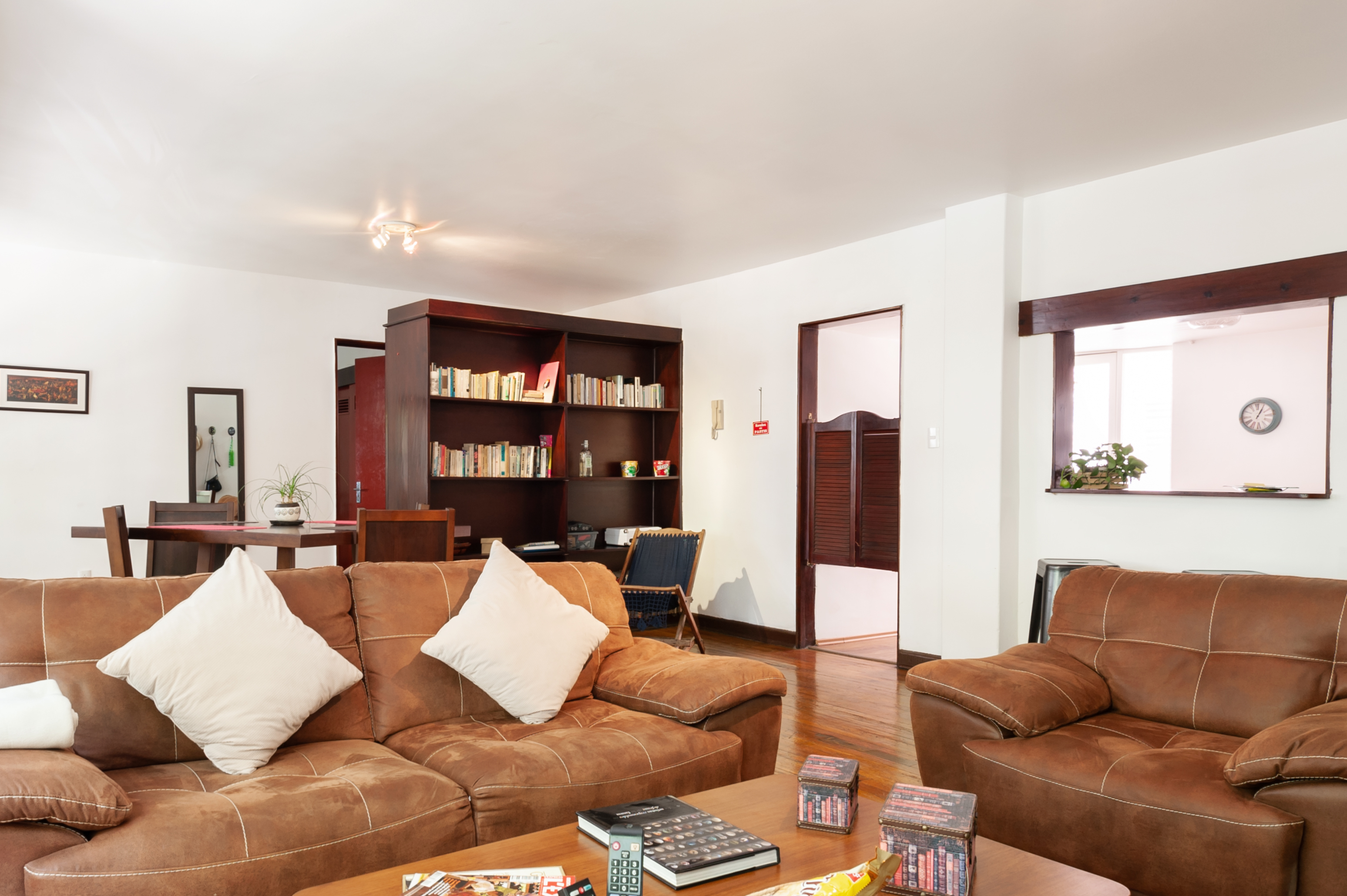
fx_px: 823
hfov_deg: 78.5
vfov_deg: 56.3
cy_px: 576
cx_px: 710
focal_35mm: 22
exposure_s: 1
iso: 200
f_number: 8
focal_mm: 16
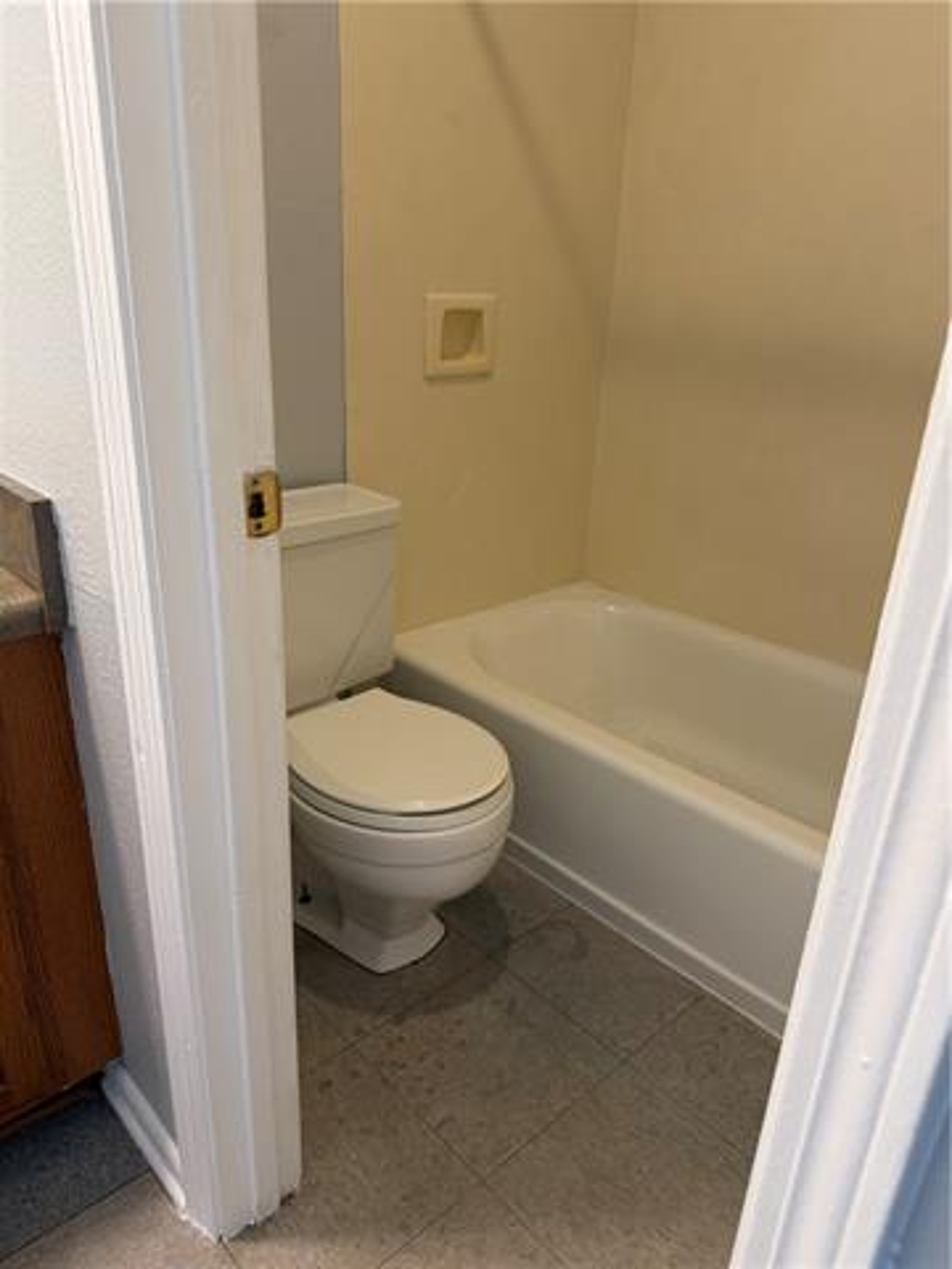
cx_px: 476
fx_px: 880
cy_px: 634
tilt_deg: -22.4
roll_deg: -4.3
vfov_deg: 71.6
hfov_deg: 56.8
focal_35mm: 24
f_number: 1.78
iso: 160
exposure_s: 1/60
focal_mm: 6.76
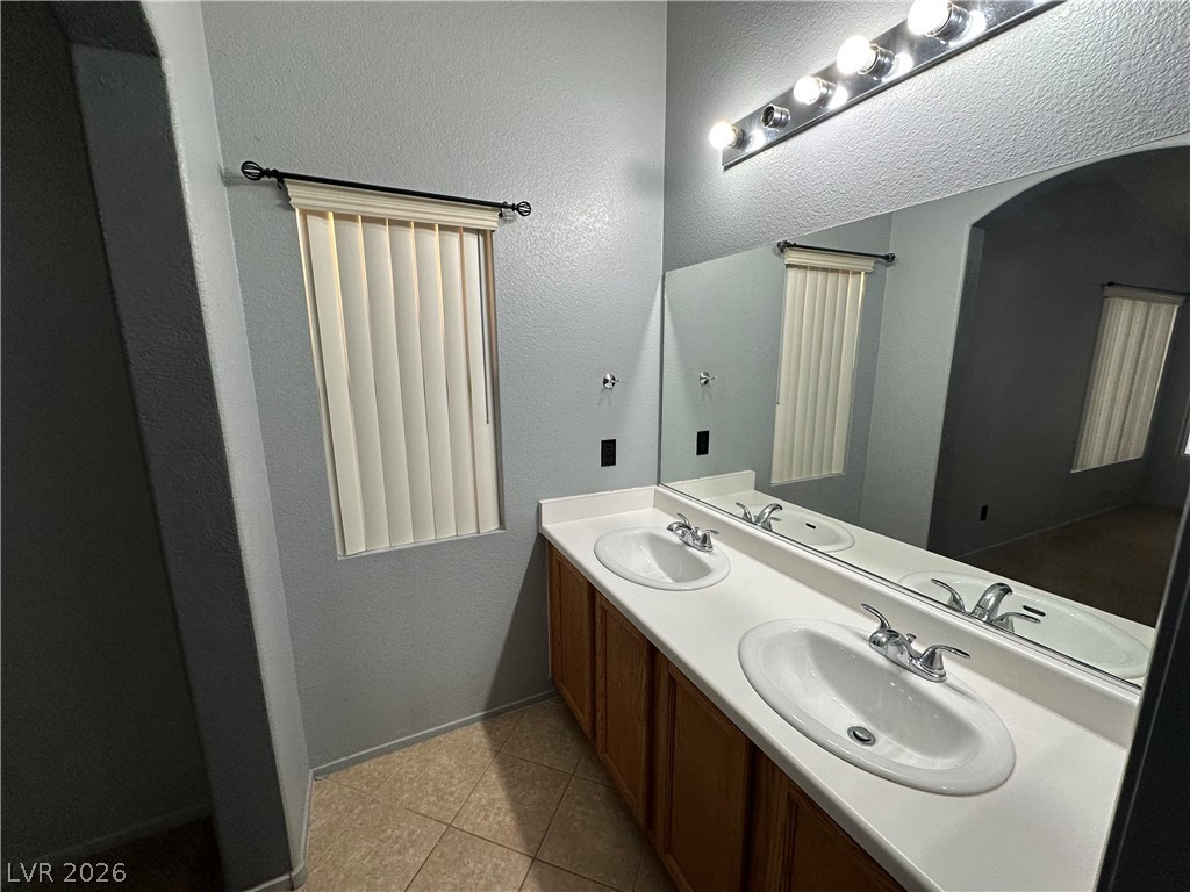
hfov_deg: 102.1
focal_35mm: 14
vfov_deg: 85.7
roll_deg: +0.4
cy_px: 446
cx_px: 595
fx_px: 481
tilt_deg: -11.0
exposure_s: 1/120
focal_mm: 2.22
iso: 125
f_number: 2.2
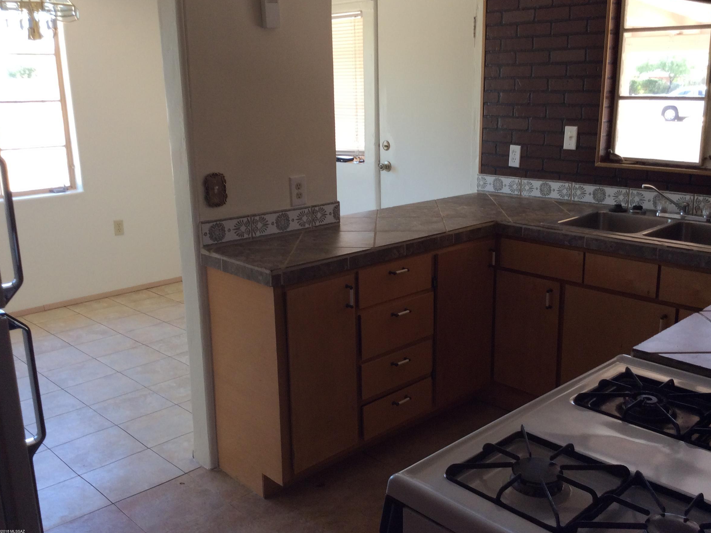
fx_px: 719
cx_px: 386
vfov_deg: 40.7
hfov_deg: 52.6
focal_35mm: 35
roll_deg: +1.7
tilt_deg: -15.9
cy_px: 259
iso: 50
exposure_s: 1/60
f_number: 2.4
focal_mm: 3.3
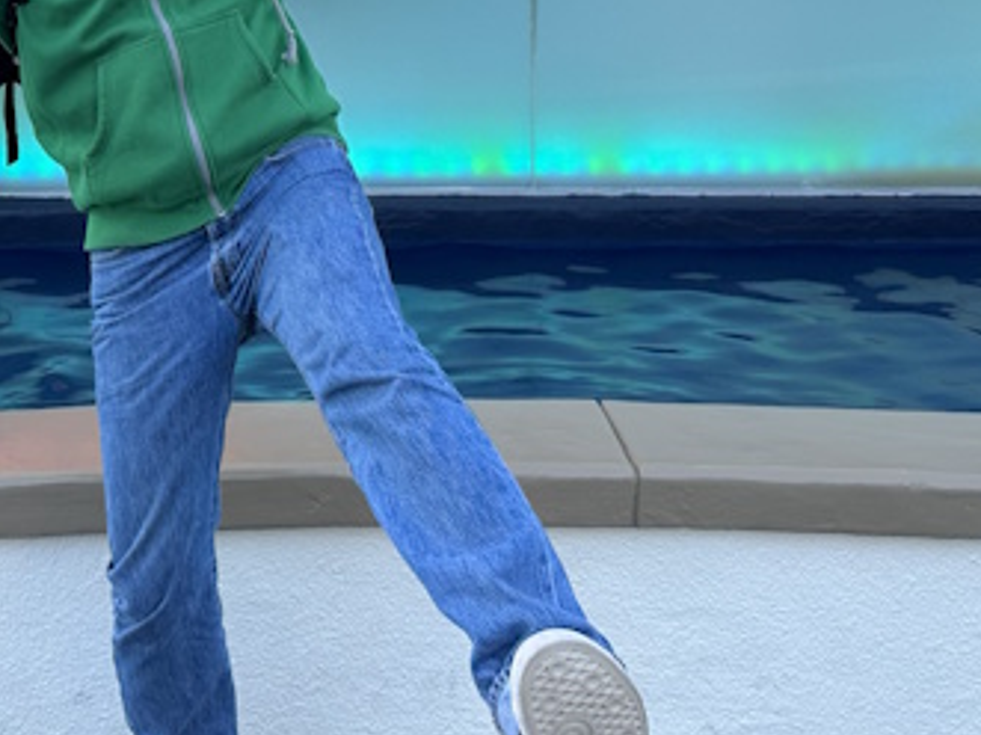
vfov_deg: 23.8
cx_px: 234
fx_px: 1643
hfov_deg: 32.6
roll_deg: +0.1
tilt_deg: -6.7
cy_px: -47
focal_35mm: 58
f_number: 1.78
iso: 64
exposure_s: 1/164
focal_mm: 6.86
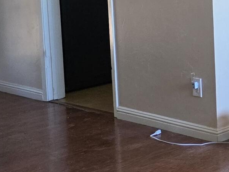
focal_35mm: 115
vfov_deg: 12.7
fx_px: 761
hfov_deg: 15.1
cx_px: 398
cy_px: 8
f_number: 1.7
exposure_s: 1/120
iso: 200
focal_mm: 6.3
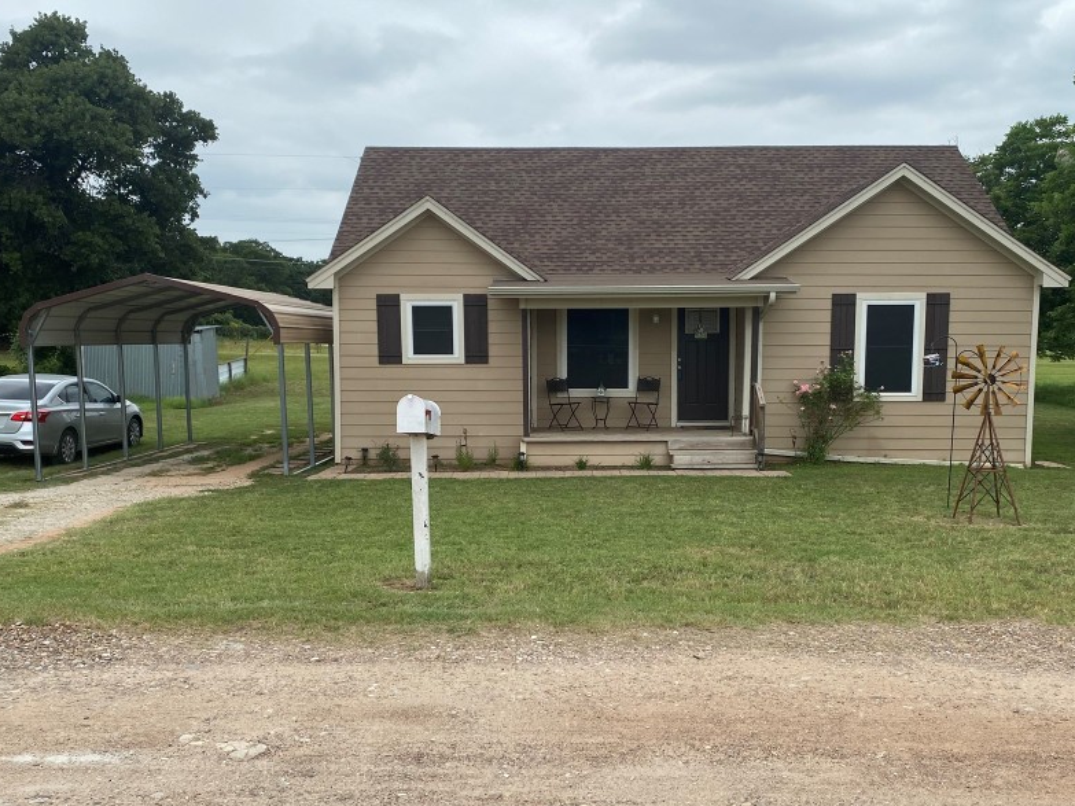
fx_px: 1056
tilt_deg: -6.5
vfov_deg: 41.7
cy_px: 461
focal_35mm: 34
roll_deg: +0.6
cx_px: 574
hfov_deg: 53.9
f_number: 1.8
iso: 32
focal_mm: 4.25
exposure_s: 1/2315
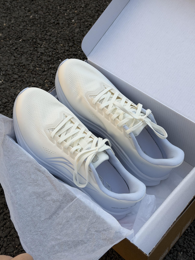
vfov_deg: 39.7
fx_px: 361
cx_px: 98
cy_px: 130
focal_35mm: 48
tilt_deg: -54.5
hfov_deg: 30.3
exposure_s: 1/3226
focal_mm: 6.76
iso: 64
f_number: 1.78
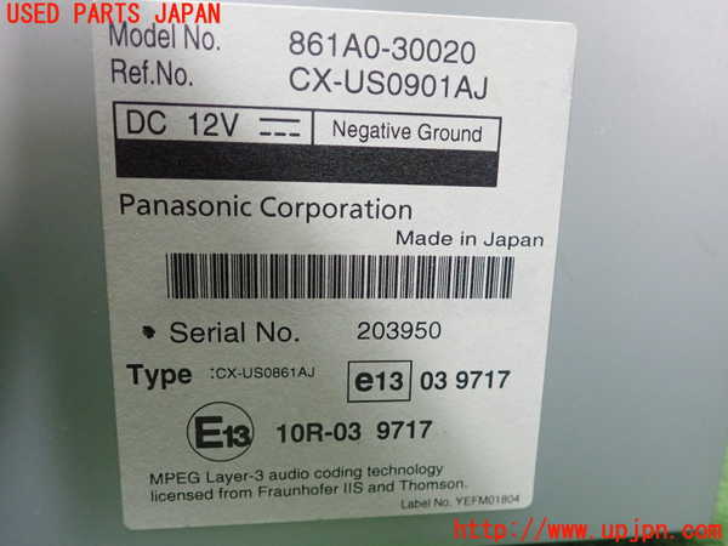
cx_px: 364
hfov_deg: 60.0
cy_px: 273
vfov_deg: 46.8
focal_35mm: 30
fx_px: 631
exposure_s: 1/125
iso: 800
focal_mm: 5.5
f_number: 2.3
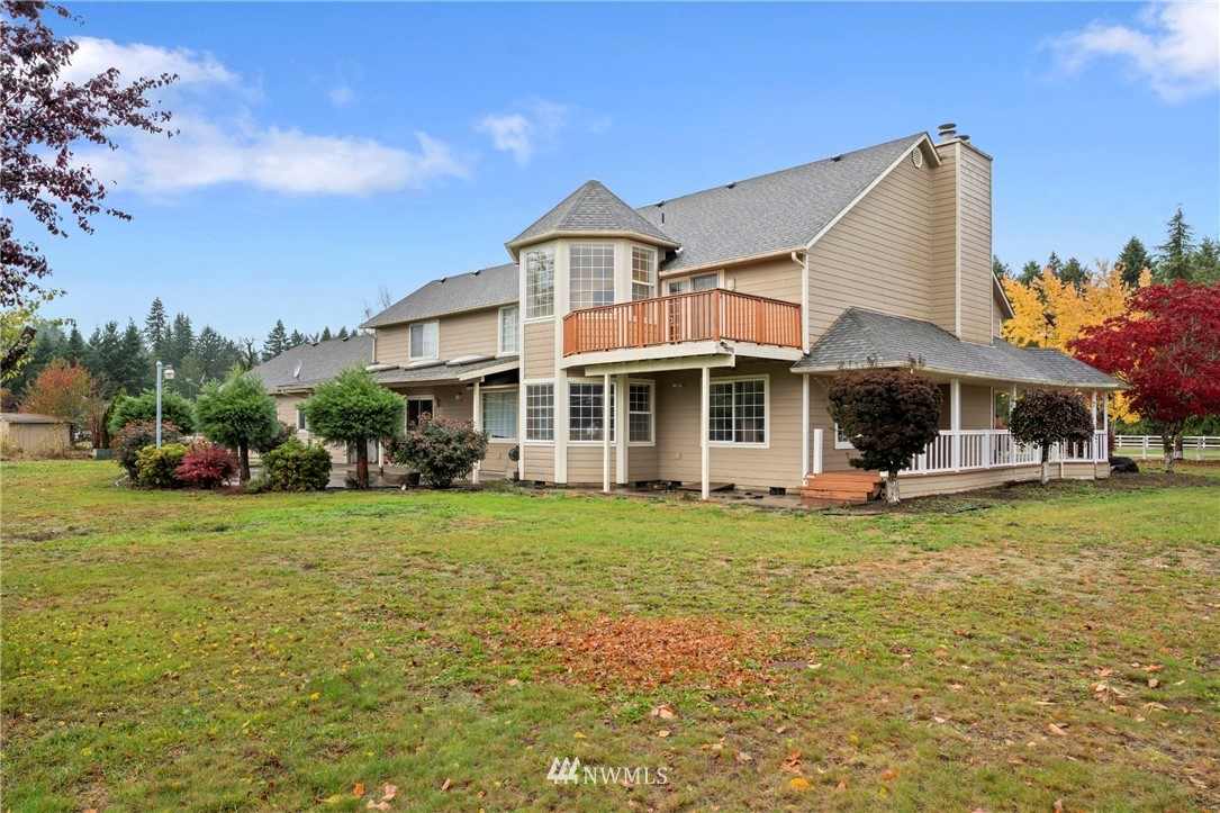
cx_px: 610
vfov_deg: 53.1
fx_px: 813
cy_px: 406
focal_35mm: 24
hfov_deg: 73.8
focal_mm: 24
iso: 100
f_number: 8
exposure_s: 1/40
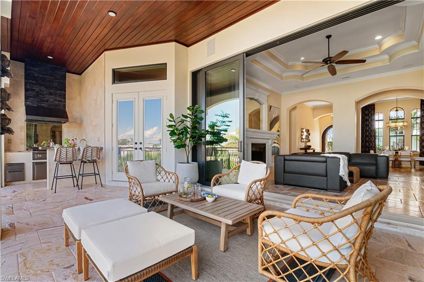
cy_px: 141
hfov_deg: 96.8
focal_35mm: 16
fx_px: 188
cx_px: 212
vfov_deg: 73.7
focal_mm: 16
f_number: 10
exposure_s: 1/13
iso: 320
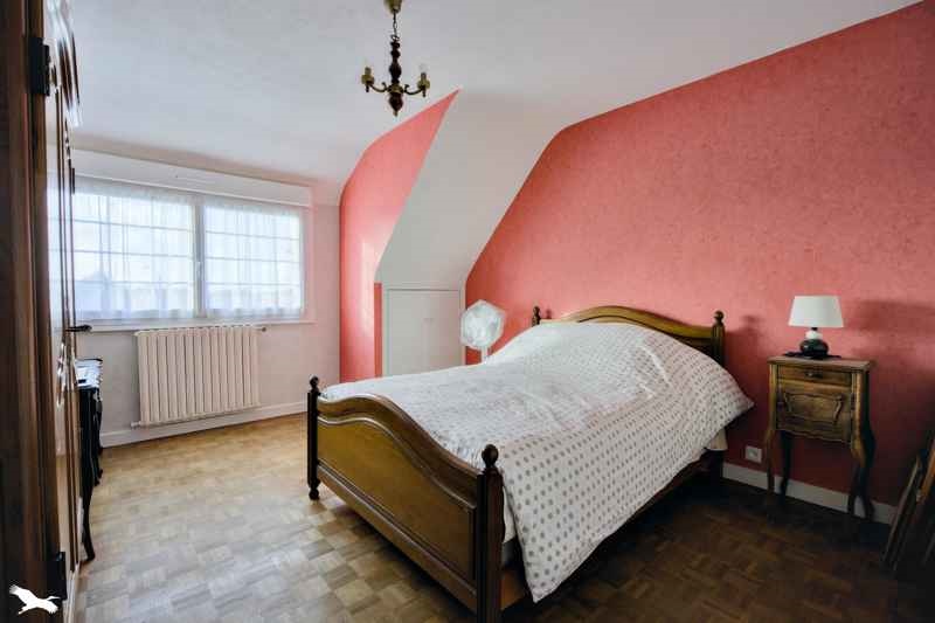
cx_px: 468
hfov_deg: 96.7
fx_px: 415
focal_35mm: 16
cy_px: 312
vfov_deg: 73.7
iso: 800
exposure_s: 1/400
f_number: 8
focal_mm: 16
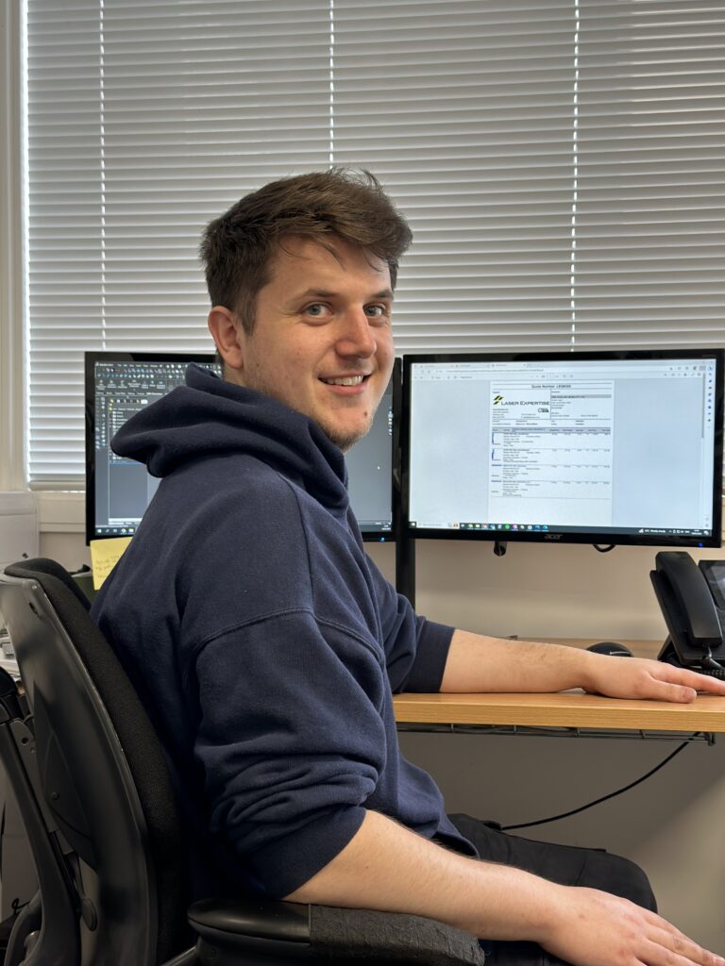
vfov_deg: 39.7
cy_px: 483
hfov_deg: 30.3
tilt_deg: +0.3
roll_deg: +1.1
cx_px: 362
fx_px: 1340
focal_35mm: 48
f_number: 1.78
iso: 100
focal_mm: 6.86
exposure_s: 1/50
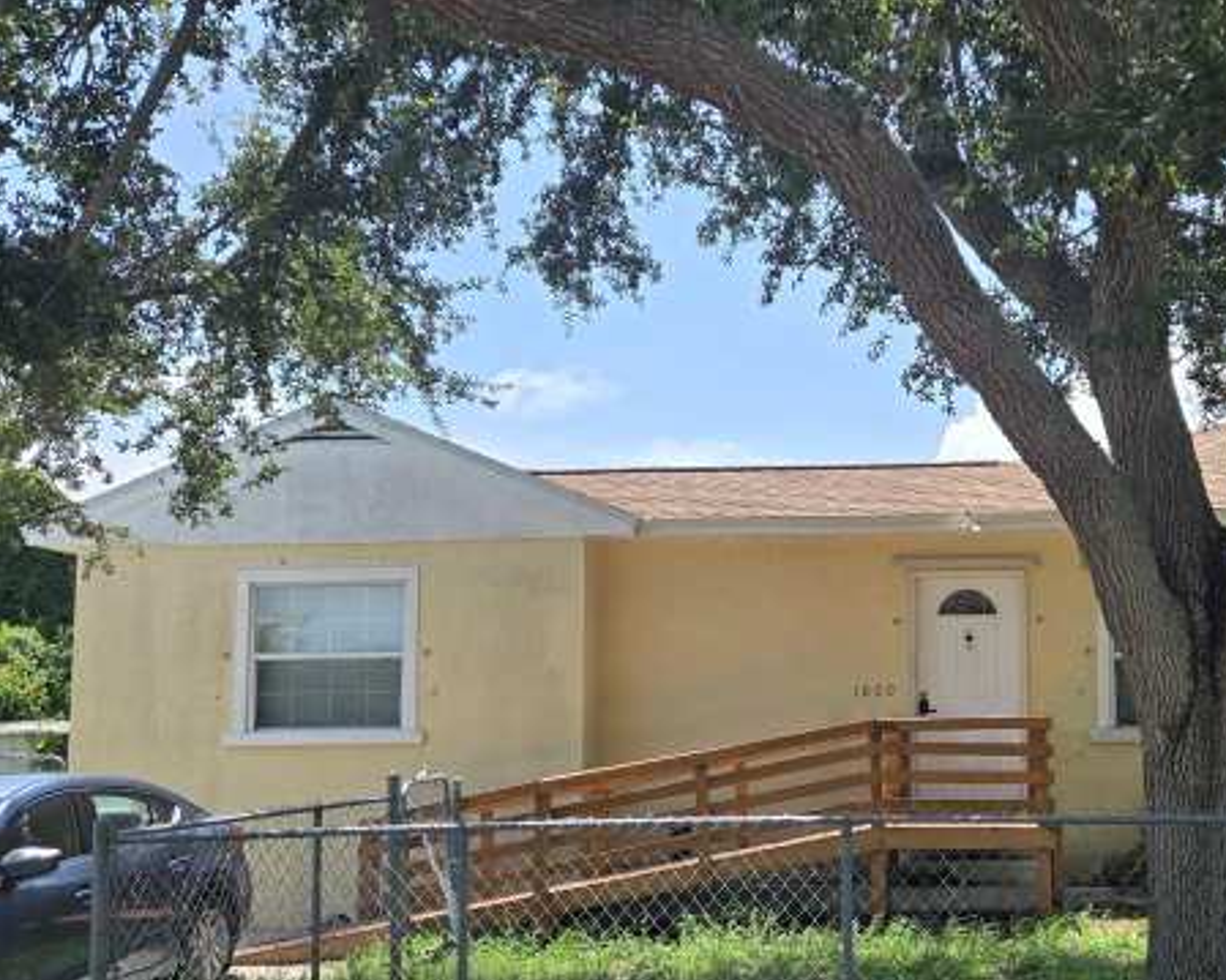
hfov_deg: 43.9
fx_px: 1451
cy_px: 642
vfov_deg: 37.0
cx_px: 958
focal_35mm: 40
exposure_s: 1/1325
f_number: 1.8
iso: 25
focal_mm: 5.4
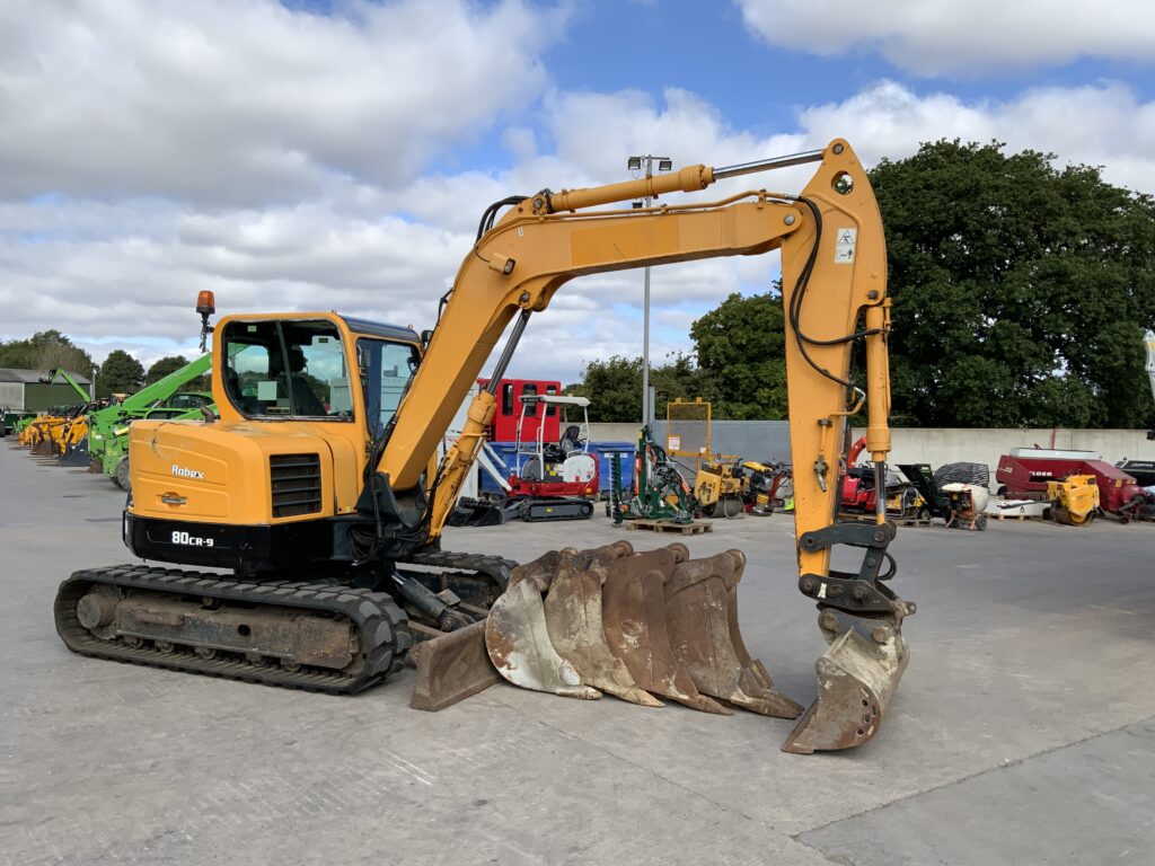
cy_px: 433
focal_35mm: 29
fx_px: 968
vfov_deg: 48.2
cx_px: 578
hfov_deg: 61.7
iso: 16
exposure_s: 1/1675
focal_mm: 3
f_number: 1.8
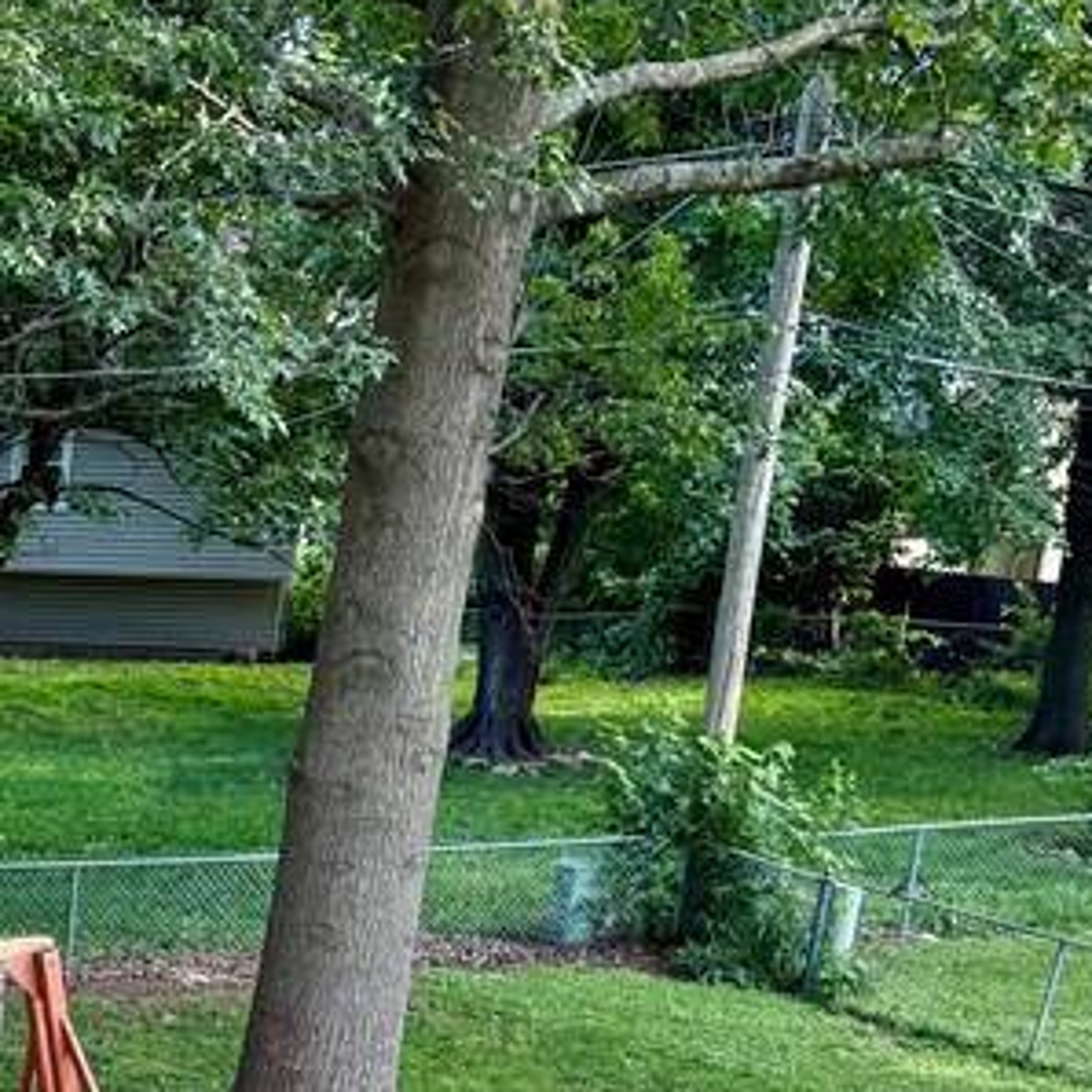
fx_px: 2605
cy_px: 1070
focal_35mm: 73
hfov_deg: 20.7
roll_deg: -2.4
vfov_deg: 22.8
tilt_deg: -18.2
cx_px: -469
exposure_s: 1/122
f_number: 1.78
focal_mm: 6.76
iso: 50
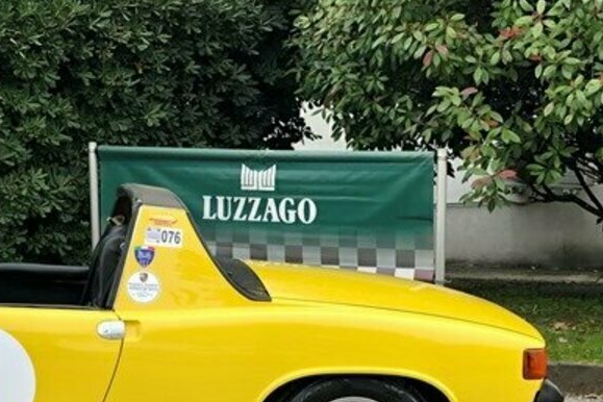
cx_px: -21
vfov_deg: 12.2
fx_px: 1876
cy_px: 334
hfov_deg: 17.8
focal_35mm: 112
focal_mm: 6
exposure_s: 1/120
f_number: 2.4
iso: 20
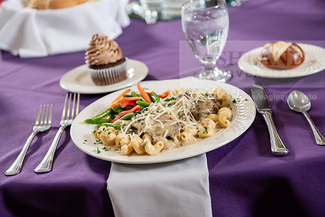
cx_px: 162
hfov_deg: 32.4
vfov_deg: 21.9
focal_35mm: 62
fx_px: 560
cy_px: 108
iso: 400
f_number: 4
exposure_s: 1/200
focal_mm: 62
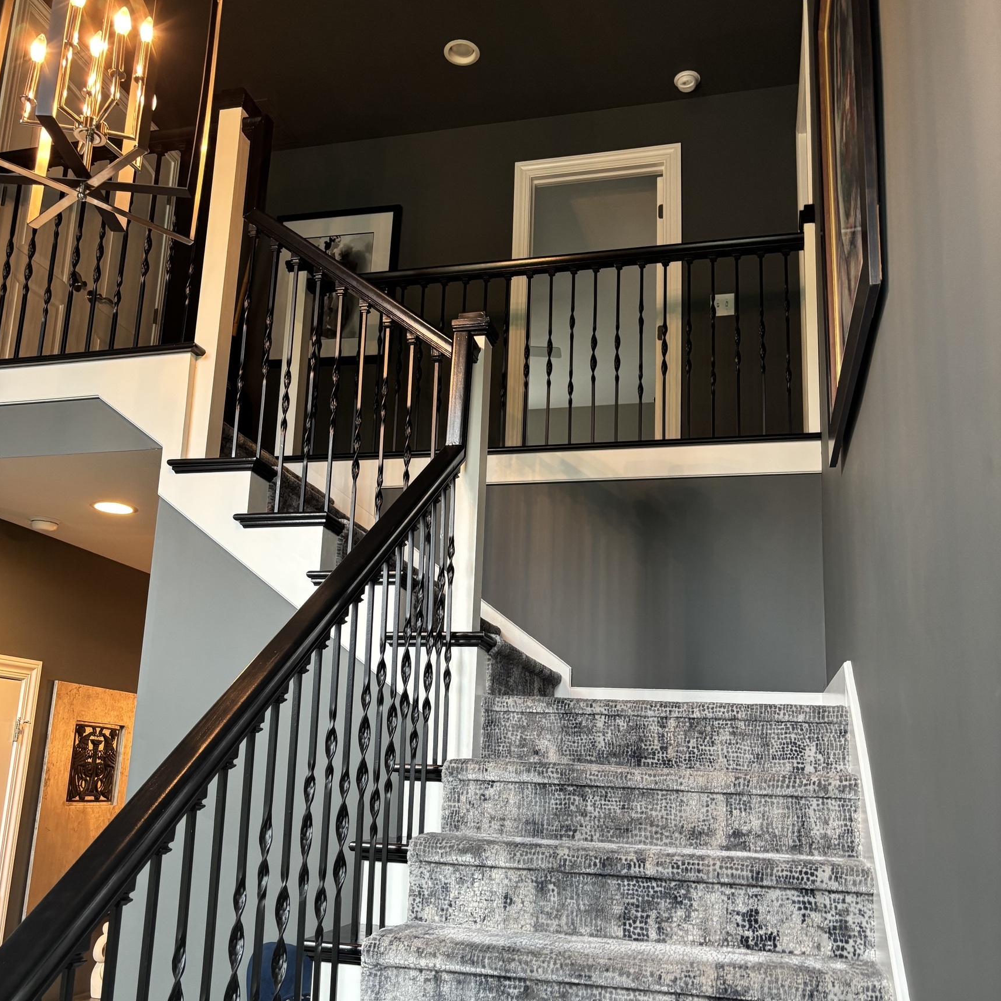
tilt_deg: +11.9
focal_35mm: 31
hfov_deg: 52.5
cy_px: 552
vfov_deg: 52.4
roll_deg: -3.7
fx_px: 1014
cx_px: 496
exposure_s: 1/60
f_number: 1.6
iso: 200
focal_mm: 5.96
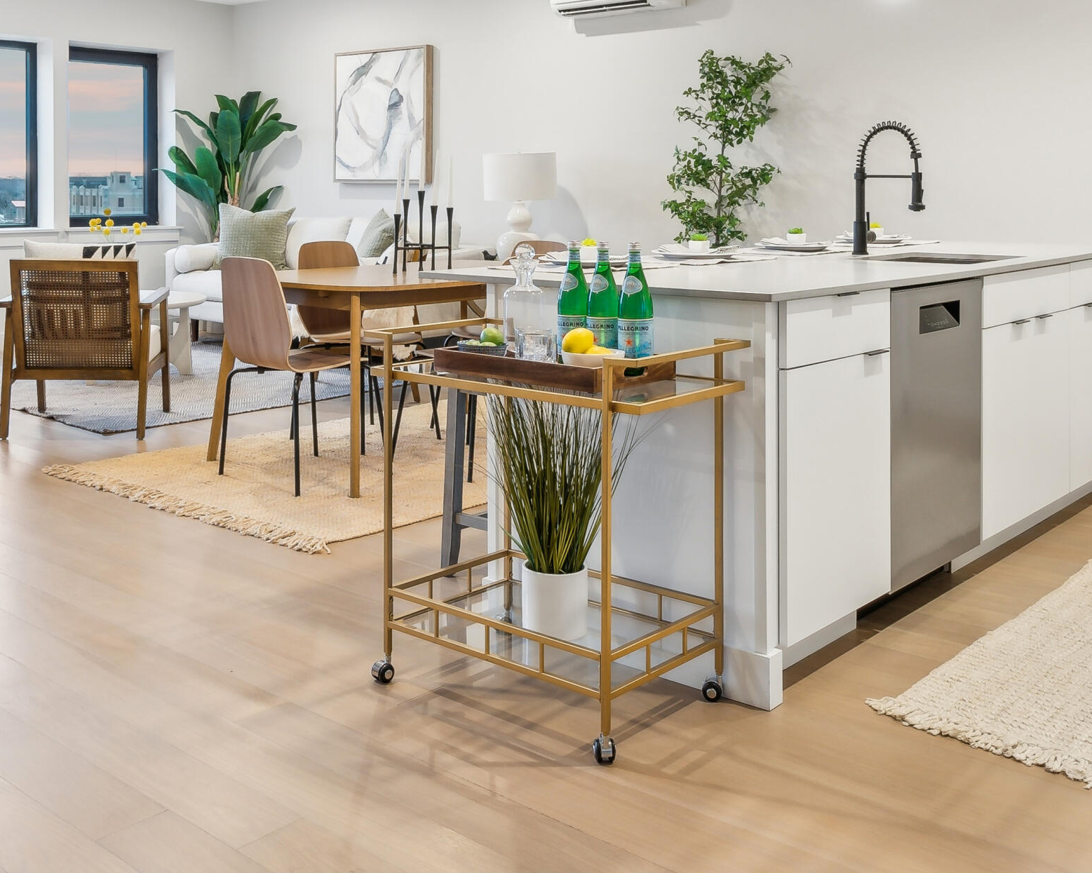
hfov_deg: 47.8
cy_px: 187
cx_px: 465
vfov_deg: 37.9
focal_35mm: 38
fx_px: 1228
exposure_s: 1/2.5
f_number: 7.1
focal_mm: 21
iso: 320
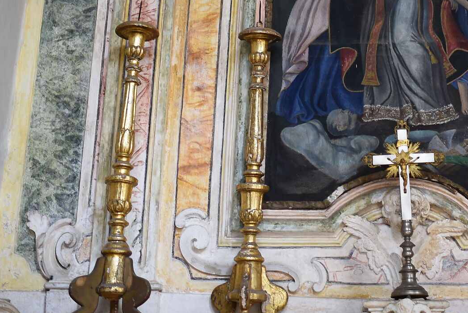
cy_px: -10
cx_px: 382
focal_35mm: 80
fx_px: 1040
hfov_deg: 24.9
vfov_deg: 16.7
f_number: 1.4
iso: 500
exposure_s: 1/20
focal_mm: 35
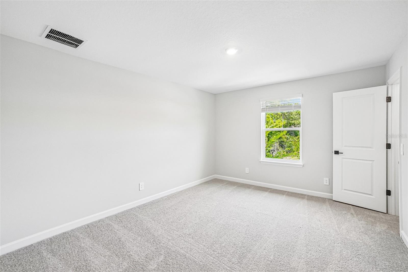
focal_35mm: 15
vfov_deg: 77.3
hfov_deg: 100.4
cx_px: 204
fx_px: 170
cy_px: 136
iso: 500
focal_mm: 10
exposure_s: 1/30
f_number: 8
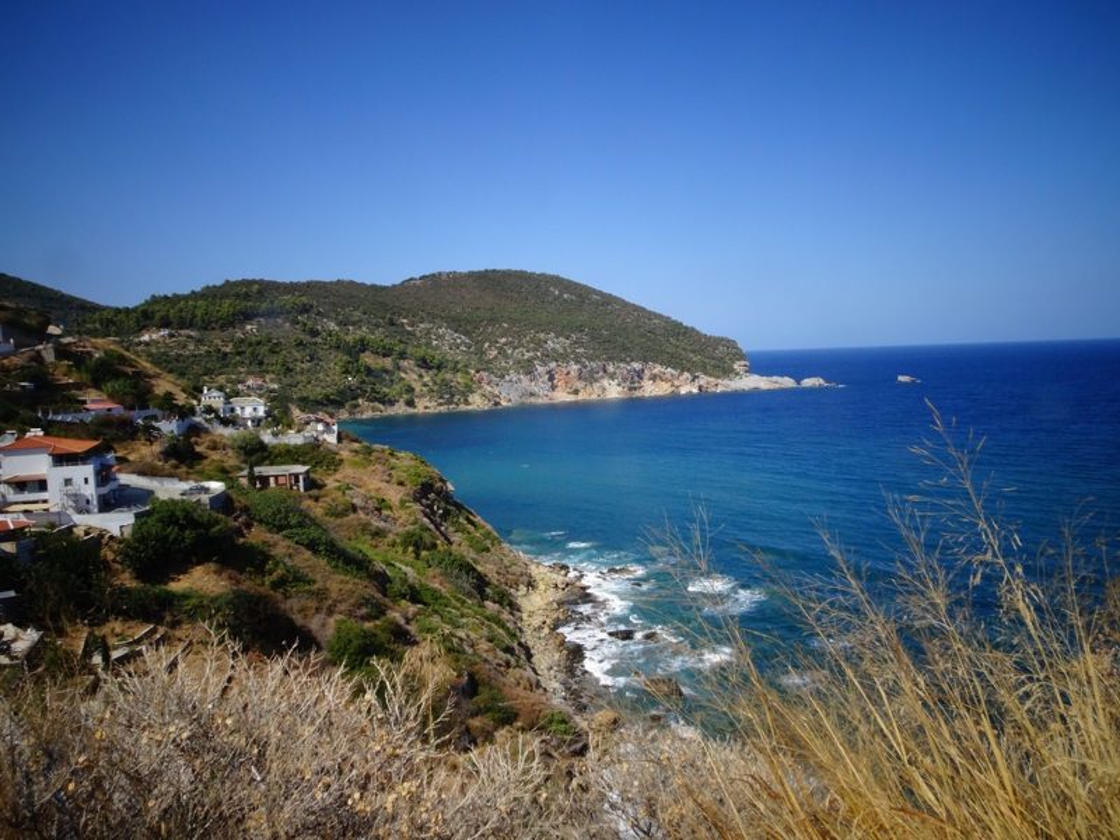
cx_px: 560
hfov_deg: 71.6
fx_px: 777
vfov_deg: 56.8
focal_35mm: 24
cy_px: 420
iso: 80
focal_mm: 4.1
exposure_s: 1/400
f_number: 7.1
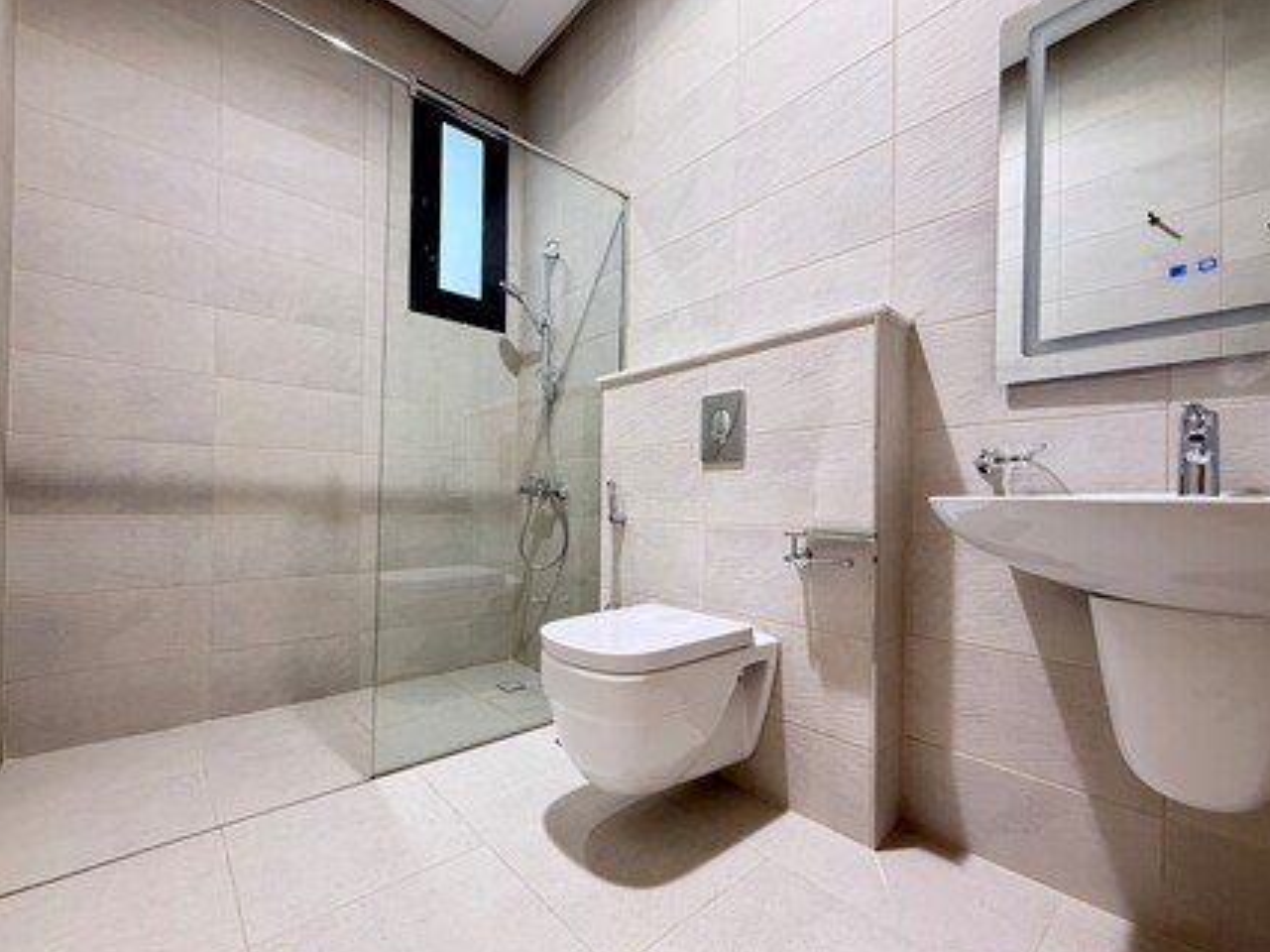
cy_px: 498
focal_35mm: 15
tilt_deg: +0.5
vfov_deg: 81.7
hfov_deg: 98.2
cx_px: 629
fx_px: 550
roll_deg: -0.9
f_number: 2.2
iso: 320
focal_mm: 2.22
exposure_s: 1/50
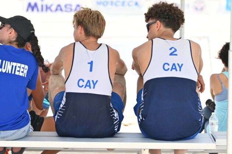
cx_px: 116
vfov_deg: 13.0
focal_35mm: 105
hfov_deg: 19.5
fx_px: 677
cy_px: 77
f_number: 2.8
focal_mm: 70
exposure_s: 1/4000
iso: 500
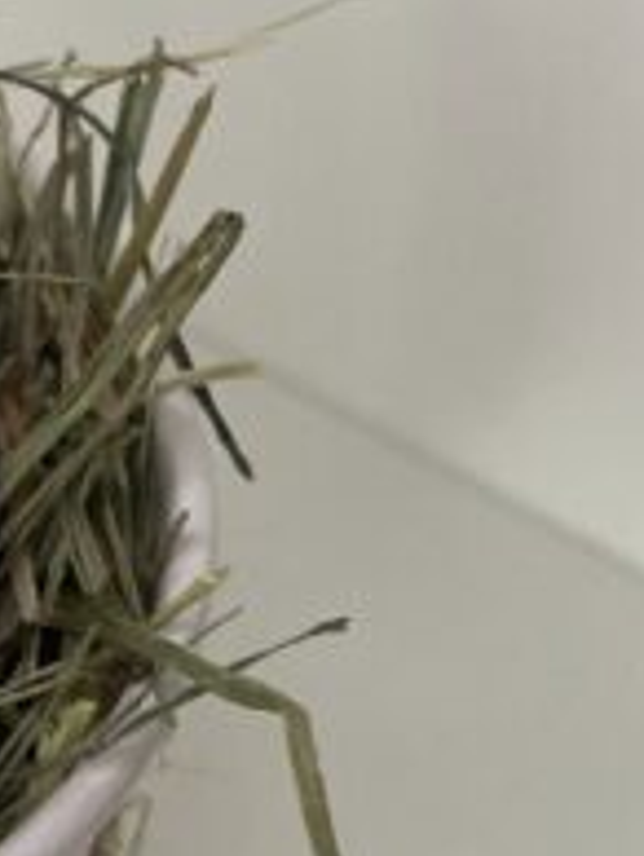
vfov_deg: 14.2
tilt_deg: -46.4
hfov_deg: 10.2
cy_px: 838
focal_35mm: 137
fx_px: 3391
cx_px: -512
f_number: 1.8
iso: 125
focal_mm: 4.25
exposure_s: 1/113
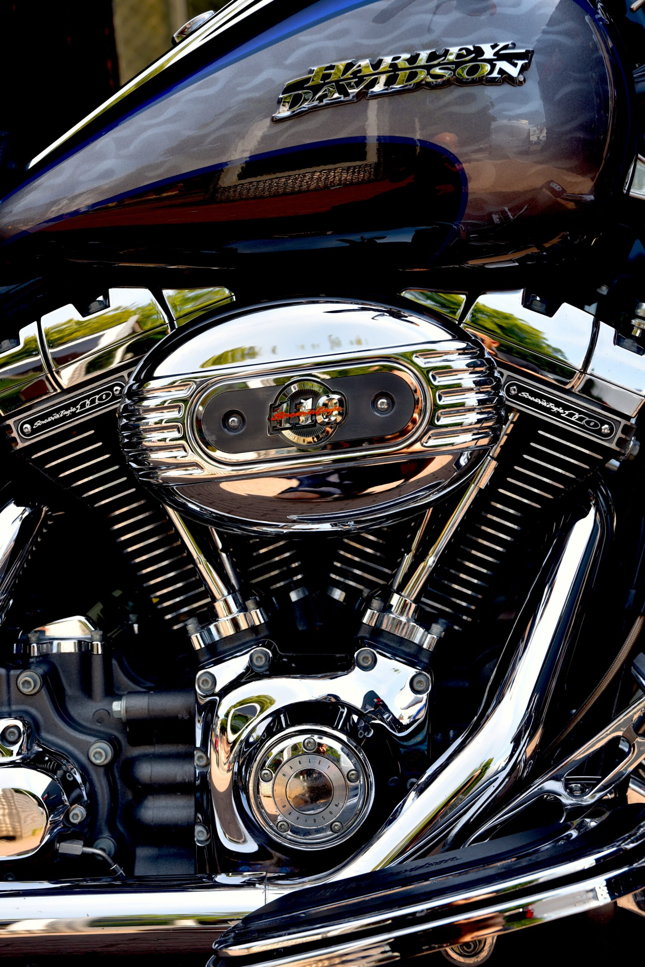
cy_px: 484
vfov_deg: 38.2
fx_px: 1396
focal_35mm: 52
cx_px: 322
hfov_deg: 26.0
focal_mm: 52
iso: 100
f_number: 5.6
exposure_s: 1/125
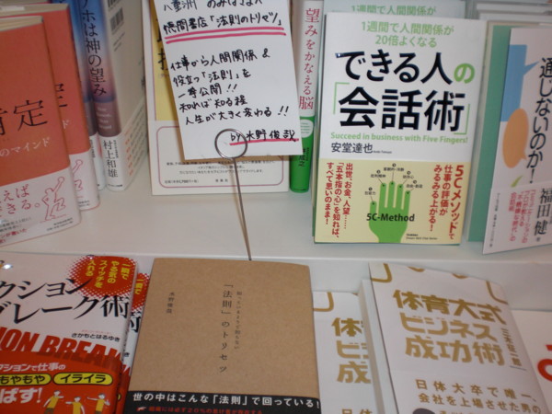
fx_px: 606
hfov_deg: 49.0
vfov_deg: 37.7
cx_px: 276
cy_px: 207
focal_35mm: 38
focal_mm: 6.3
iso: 100
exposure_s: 1/60
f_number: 3.1
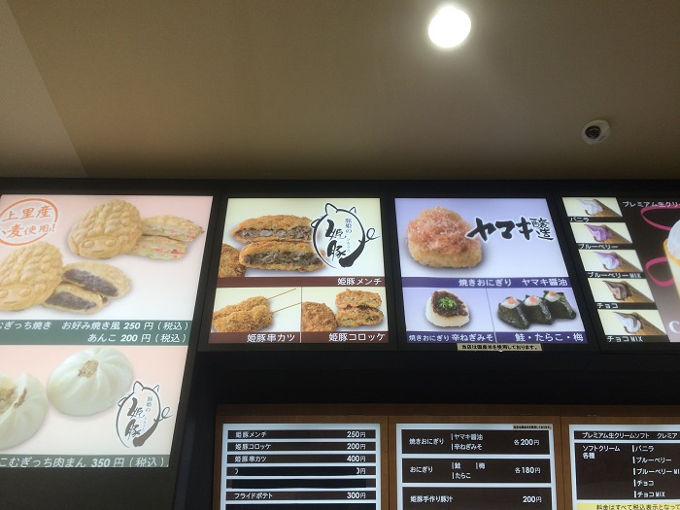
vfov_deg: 48.2
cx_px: 340
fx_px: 570
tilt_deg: +36.5
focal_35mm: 29
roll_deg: +0.9
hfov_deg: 61.7
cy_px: 255
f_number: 2.2
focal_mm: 4.15
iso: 40
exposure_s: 1/100
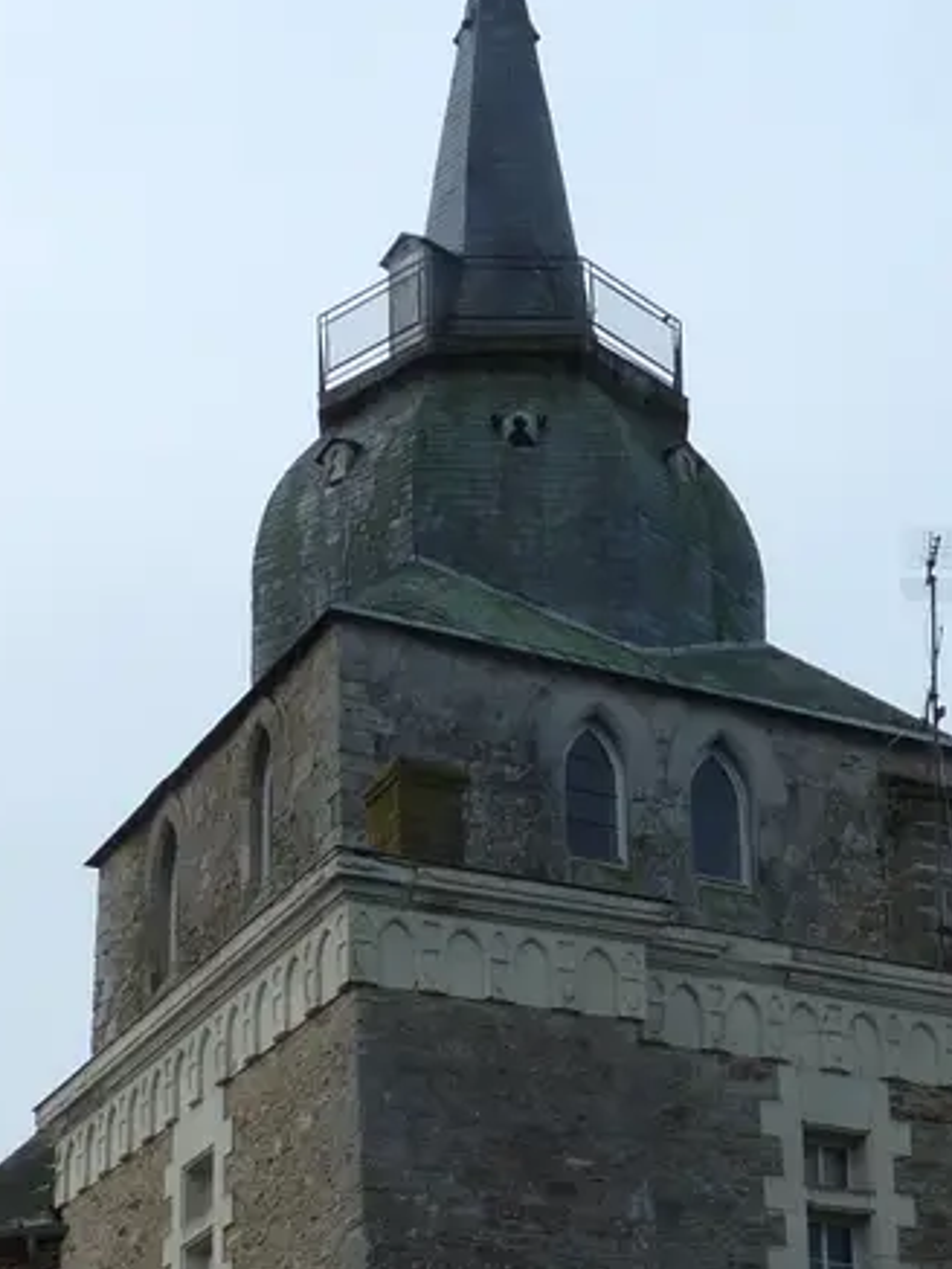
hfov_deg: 18.7
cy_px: 1240
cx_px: 517
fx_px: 2895
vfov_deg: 23.7
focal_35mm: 79
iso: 100
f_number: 5.6
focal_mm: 4.8
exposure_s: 1/200
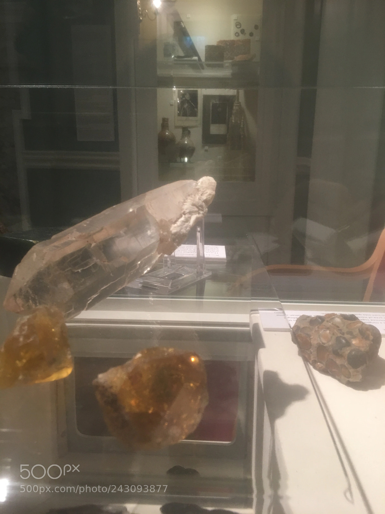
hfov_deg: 48.2
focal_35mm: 29
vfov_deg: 61.7
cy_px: 257
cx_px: 192
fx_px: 430
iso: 50
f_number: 2.2
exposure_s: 1/17
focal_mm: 4.15
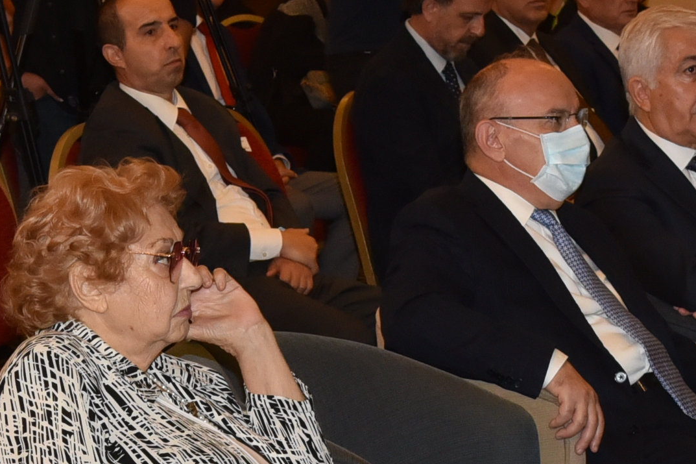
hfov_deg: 11.1
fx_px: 3576
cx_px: 222
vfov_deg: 7.4
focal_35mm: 185
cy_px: 446
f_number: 9
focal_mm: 44
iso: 2000
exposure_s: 1/60
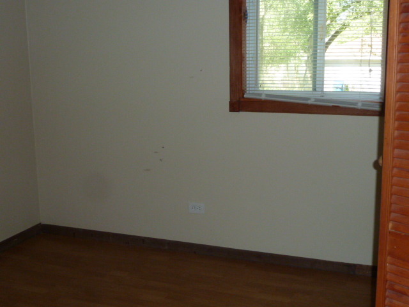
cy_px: 154
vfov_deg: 32.9
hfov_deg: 42.9
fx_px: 520
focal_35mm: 44
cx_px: 204
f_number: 3.7
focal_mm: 7.3
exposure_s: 1/125
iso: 400
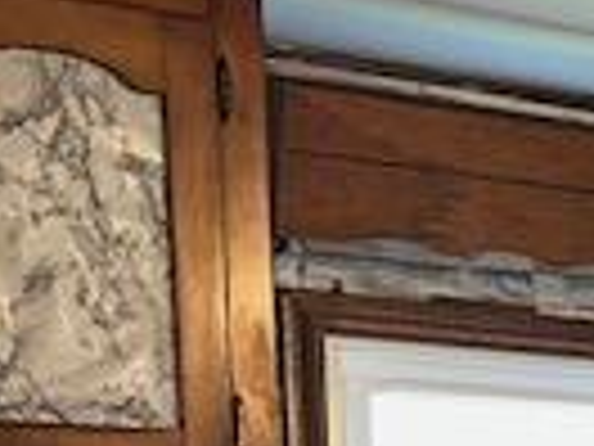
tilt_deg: -4.7
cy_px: 833
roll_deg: +0.4
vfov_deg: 11.7
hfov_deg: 13.7
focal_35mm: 116
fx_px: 1991
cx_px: 1282
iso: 100
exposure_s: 1/15
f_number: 1.78
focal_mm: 6.86
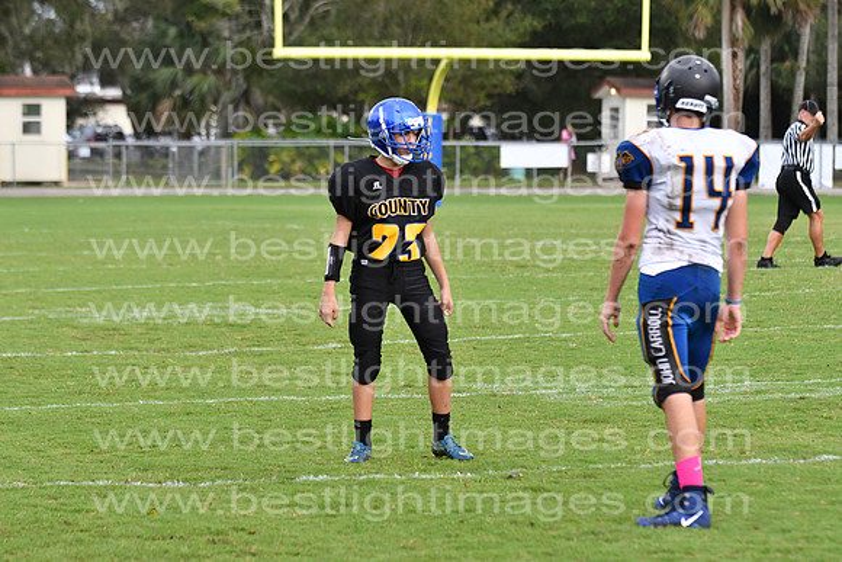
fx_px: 4913
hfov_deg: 9.8
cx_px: 421
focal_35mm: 210
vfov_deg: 6.5
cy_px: 281
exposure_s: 1/3200
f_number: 3.5
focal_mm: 140
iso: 800
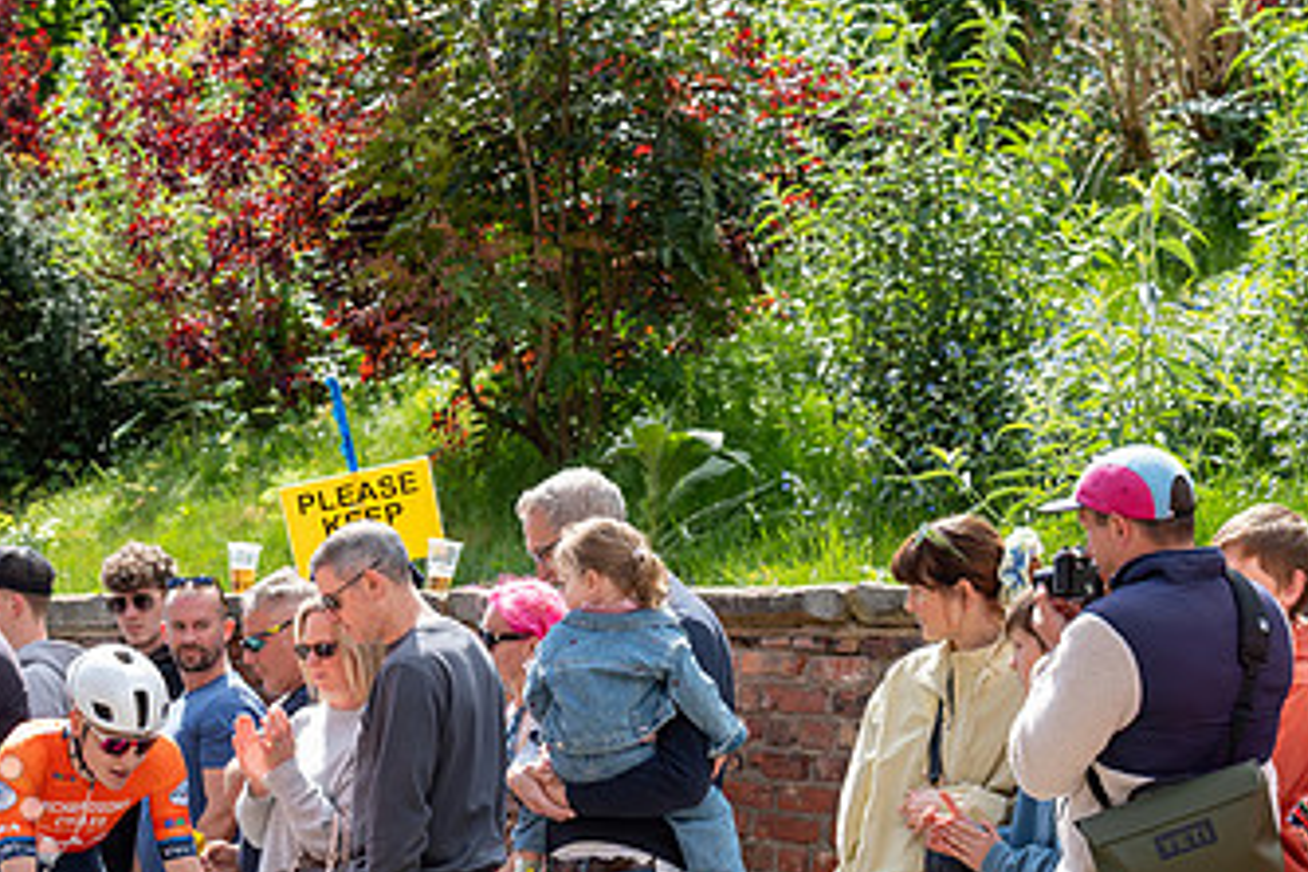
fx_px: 4432
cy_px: 748
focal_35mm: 122
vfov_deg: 11.2
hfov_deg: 16.7
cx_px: 314
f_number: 5
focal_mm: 70
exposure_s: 1/1000
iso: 500
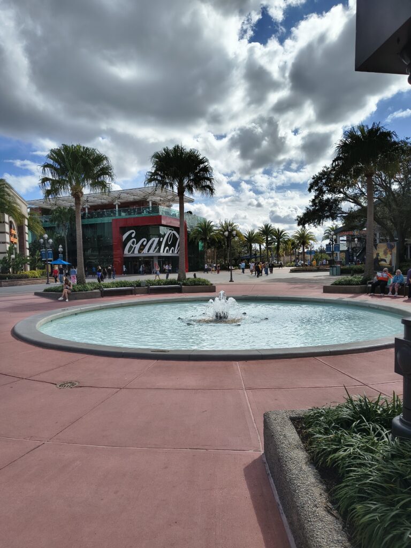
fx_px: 380
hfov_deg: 56.8
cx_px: 206
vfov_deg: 71.6
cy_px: 274
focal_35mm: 24
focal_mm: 5.56
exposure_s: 1/4232
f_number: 1.8
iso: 101
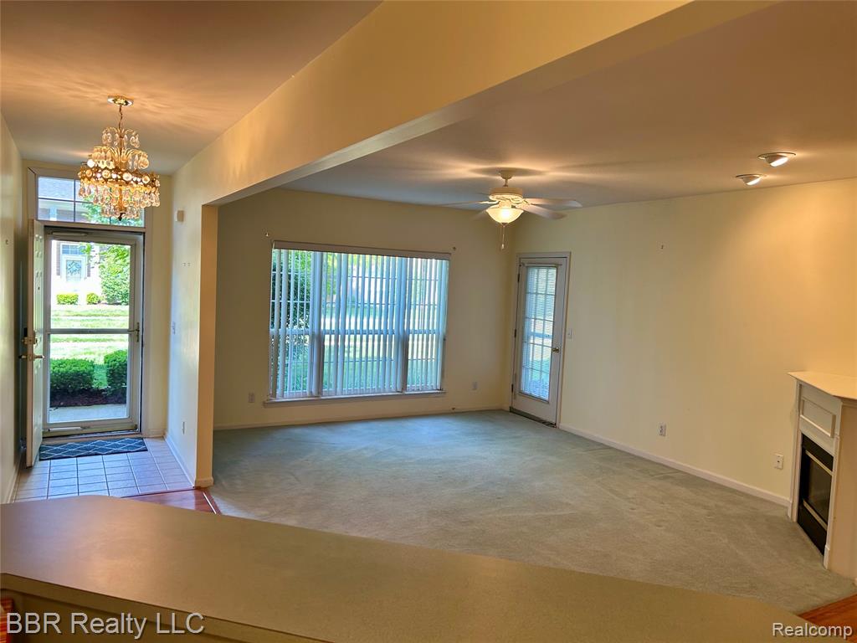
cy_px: 322
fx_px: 644
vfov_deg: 53.1
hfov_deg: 67.3
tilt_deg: -3.2
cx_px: 428
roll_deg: -2.2
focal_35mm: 26
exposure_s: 1/120
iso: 64
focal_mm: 5.7
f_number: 1.5
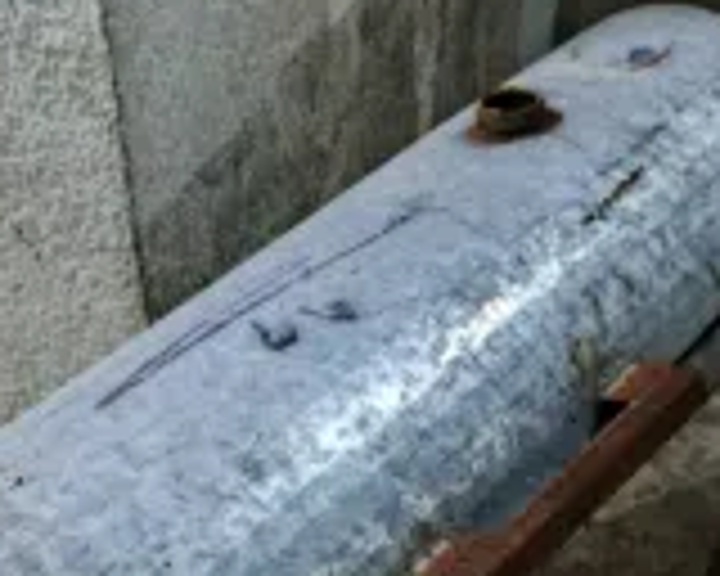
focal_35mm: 56
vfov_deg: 25.3
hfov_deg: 33.6
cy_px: 621
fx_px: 1193
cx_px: 374
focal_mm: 5.25
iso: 3533
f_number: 1.7
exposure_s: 1/50
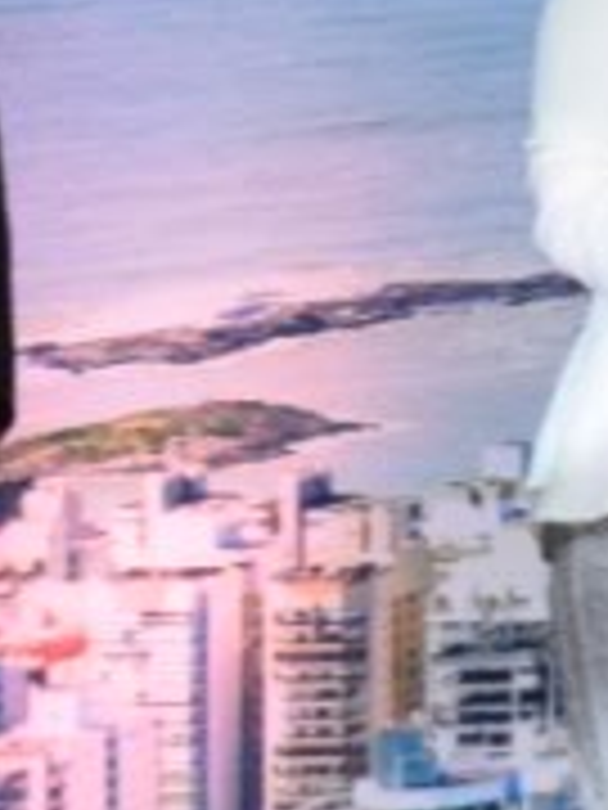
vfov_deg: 5.9
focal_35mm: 337
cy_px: -130
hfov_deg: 3.8
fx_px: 7892
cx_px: 3423
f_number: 5
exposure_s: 1/125
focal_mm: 26
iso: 1600
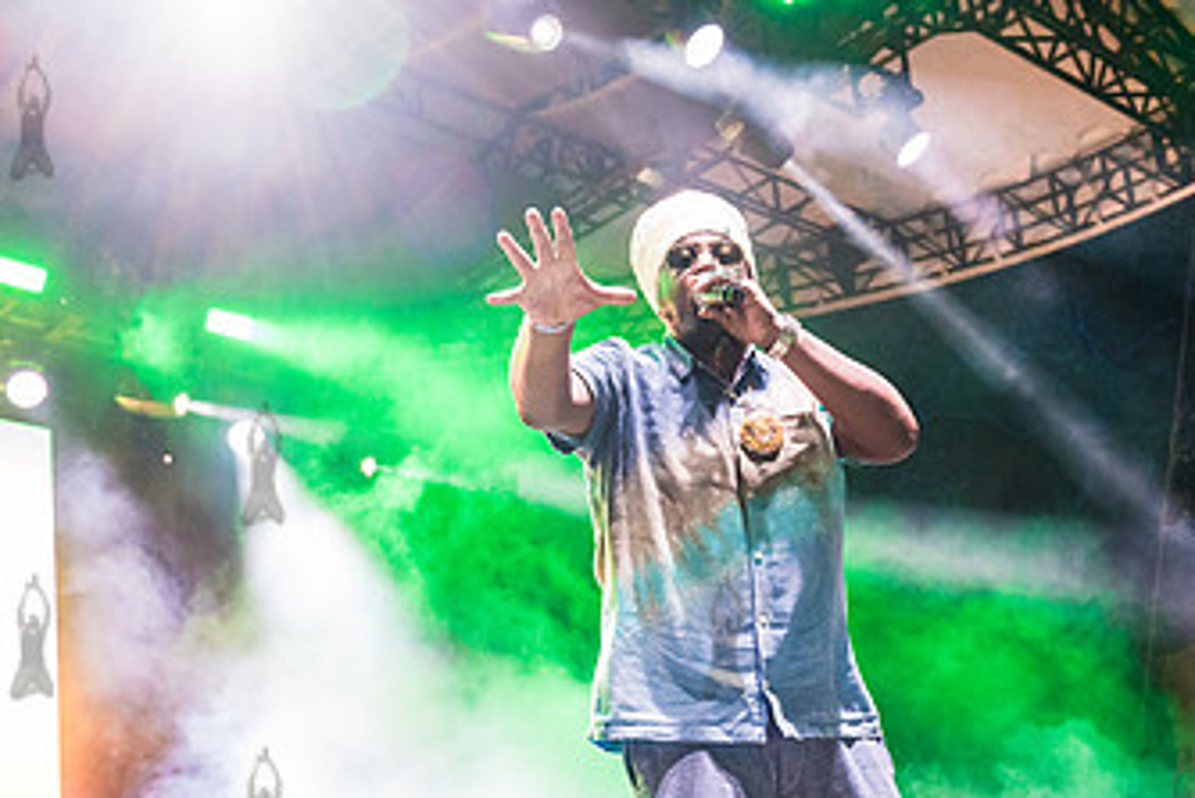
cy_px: 635
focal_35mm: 59
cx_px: 723
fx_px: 1959
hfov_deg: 33.8
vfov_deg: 22.7
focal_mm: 34
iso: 3200
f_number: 3.5
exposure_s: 1/250
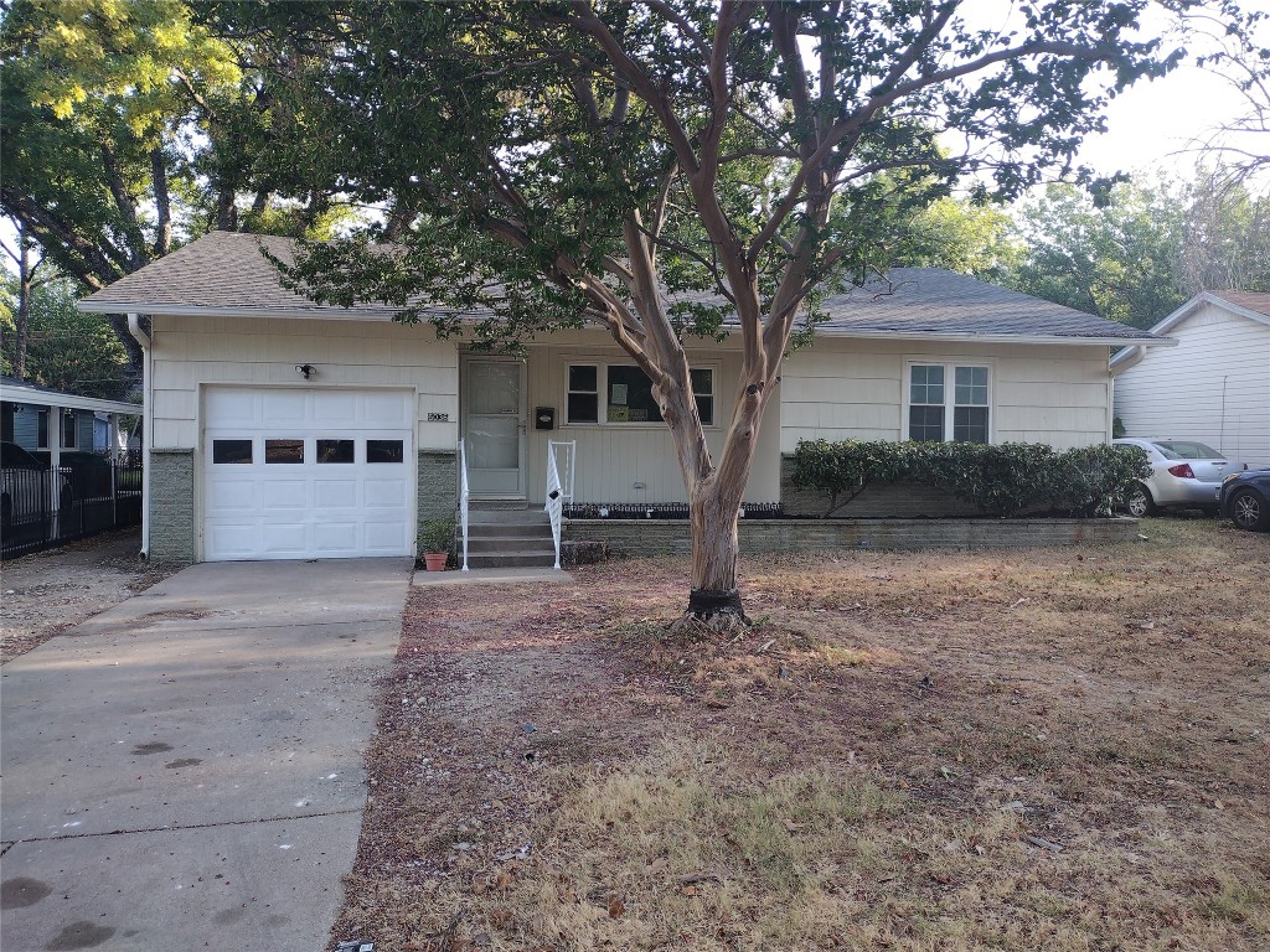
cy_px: 476
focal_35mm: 27
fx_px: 991
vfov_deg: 51.4
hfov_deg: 65.3
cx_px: 635
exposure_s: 1/246
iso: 100
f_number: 1.7
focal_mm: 4.71
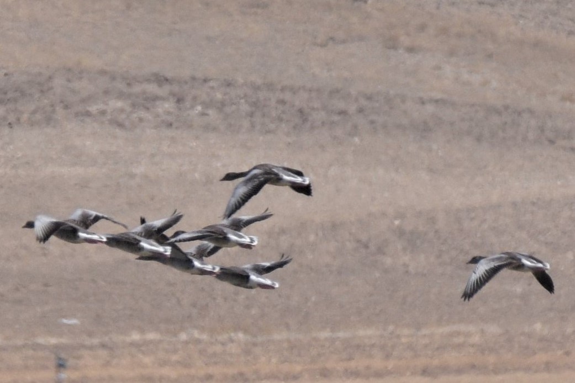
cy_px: 192
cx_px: 288
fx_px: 10541
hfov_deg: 3.1
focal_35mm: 660
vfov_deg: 2.1
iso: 320
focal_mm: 440
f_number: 7.1
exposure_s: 1/2000
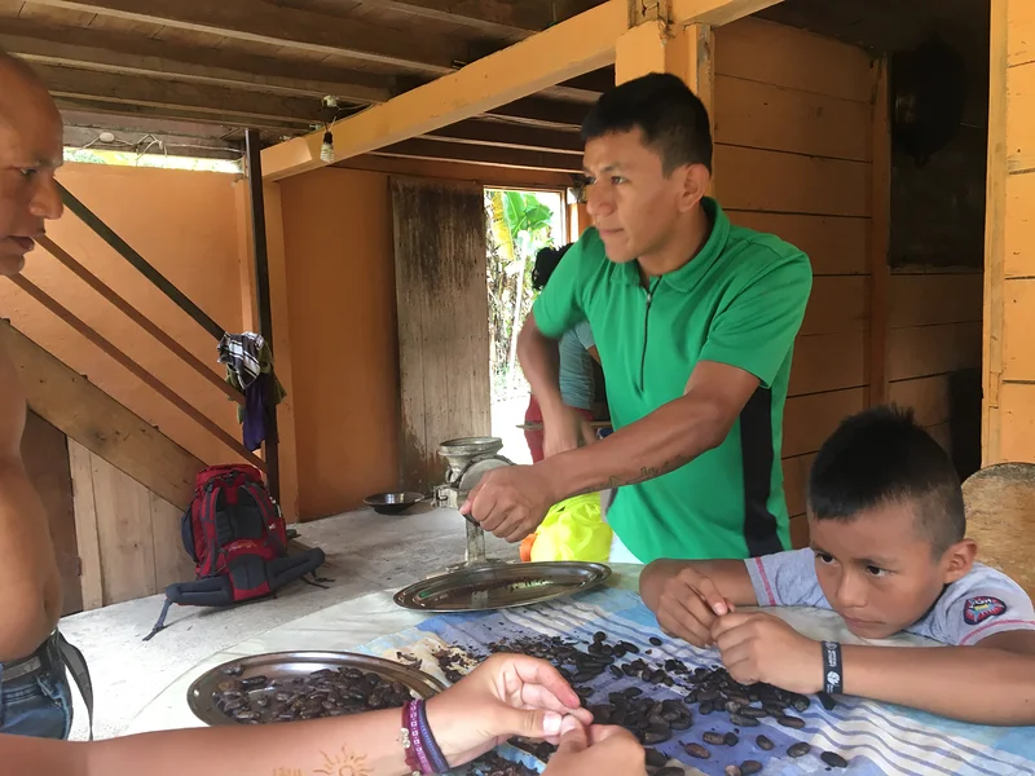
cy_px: 388
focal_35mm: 29
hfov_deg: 61.7
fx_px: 867
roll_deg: +2.8
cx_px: 518
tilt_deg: -3.7
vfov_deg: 48.2
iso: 64
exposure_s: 1/30
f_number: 2.2
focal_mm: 4.15
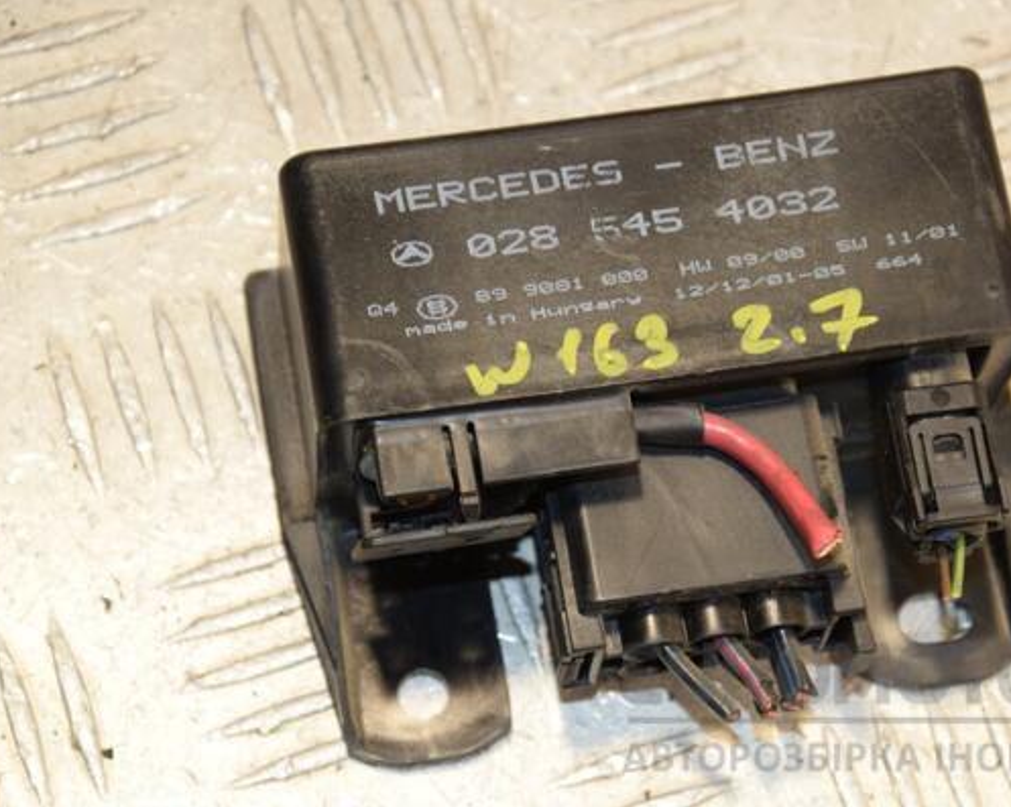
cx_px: 584
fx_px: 4575
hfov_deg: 12.6
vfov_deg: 10.1
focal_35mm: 153
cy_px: 402
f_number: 8
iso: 800
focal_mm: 90
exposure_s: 1/200
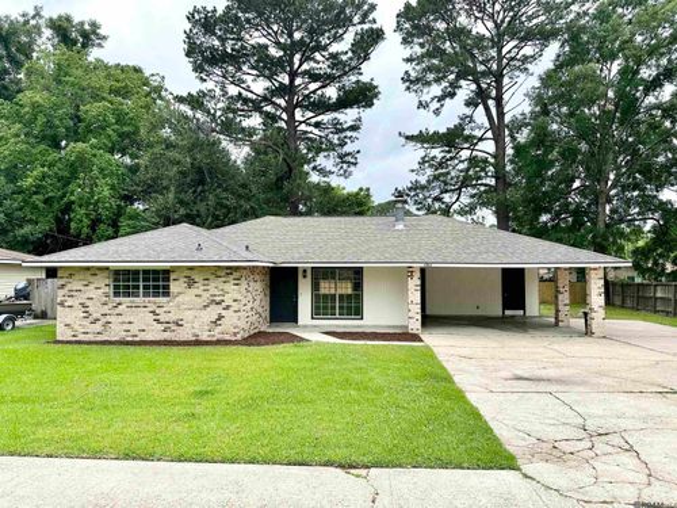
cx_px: 338
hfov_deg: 71.6
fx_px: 469
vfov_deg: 56.8
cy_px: 254
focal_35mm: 24
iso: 80
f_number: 1.78
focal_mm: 6.86
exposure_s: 1/1988
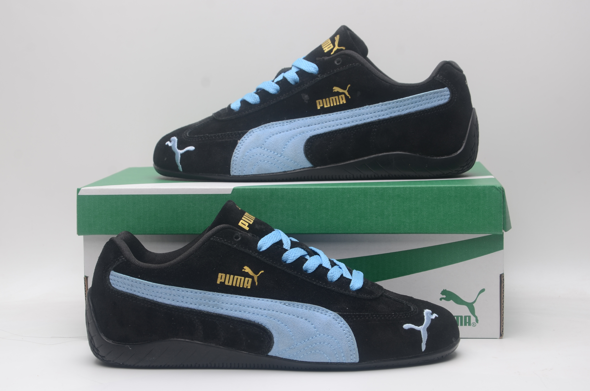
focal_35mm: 72
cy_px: 196
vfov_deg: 18.8
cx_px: 295
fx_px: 1178
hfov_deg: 28.1
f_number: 8
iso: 100
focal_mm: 48
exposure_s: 1/125
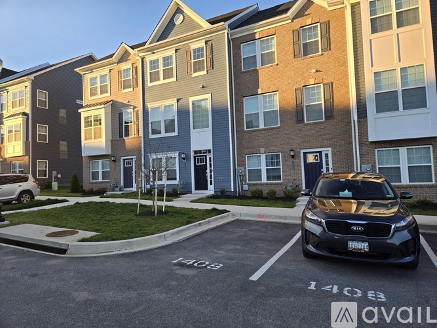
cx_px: 218
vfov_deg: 58.9
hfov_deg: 73.9
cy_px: 164
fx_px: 290
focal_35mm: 23
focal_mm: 5.4
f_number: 1.8
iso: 25
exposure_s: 1/416
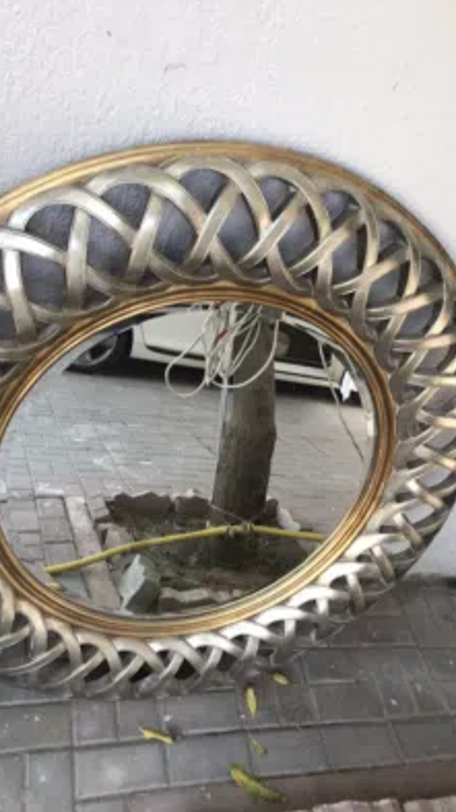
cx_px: 231
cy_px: 408
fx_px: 668
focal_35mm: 31
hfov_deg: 37.7
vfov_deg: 62.7
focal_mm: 3.99
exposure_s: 1/112
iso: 20
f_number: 1.8
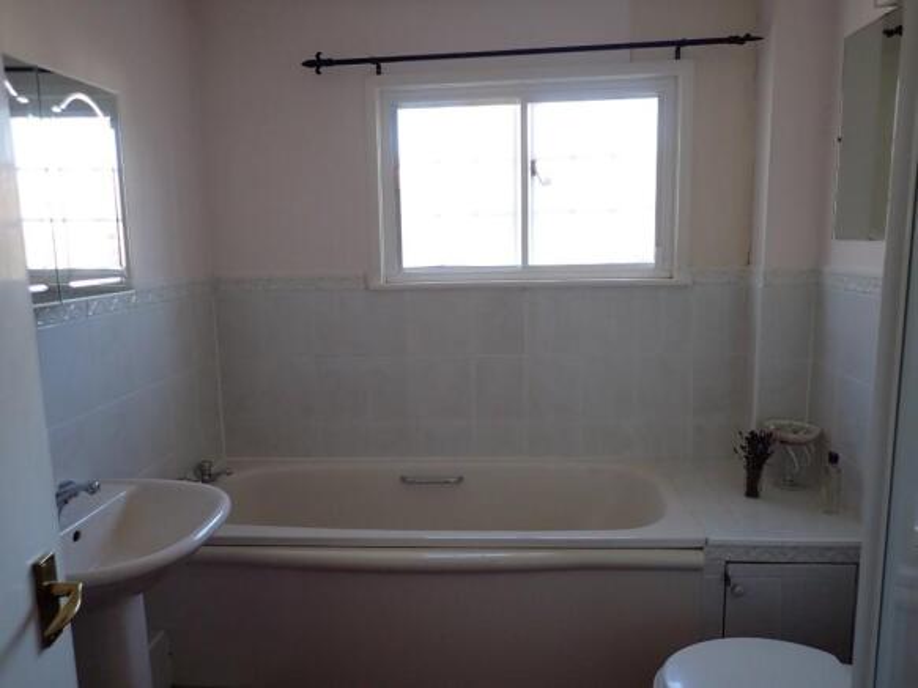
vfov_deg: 54.9
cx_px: 459
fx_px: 663
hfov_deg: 69.4
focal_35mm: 25
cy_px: 344
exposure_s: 1/100
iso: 200
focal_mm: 4.5
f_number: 2
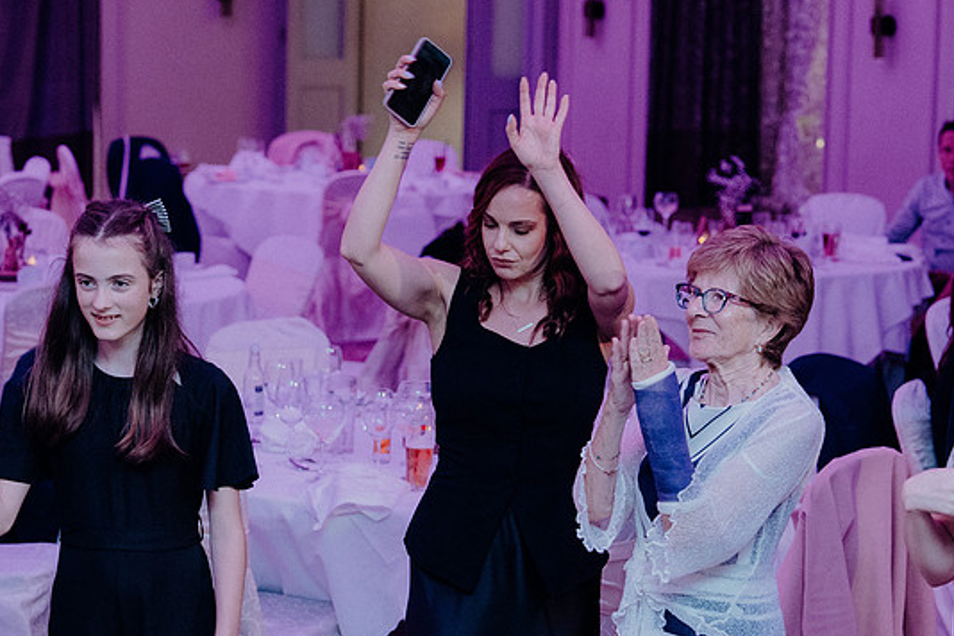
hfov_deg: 17.9
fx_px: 3021
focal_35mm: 114
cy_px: 322
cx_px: 511
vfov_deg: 12.0
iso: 3200
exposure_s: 1/160
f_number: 3.5
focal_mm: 70
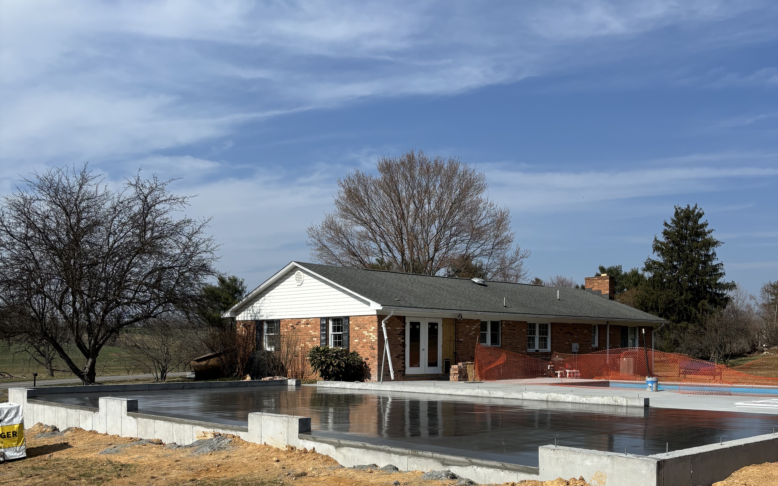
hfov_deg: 52.8
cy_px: 368
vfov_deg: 33.7
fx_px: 784
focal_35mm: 37
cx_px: 390
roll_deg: +1.1
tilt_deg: +2.0
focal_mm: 5.96
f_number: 1.6
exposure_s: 1/5618
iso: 50
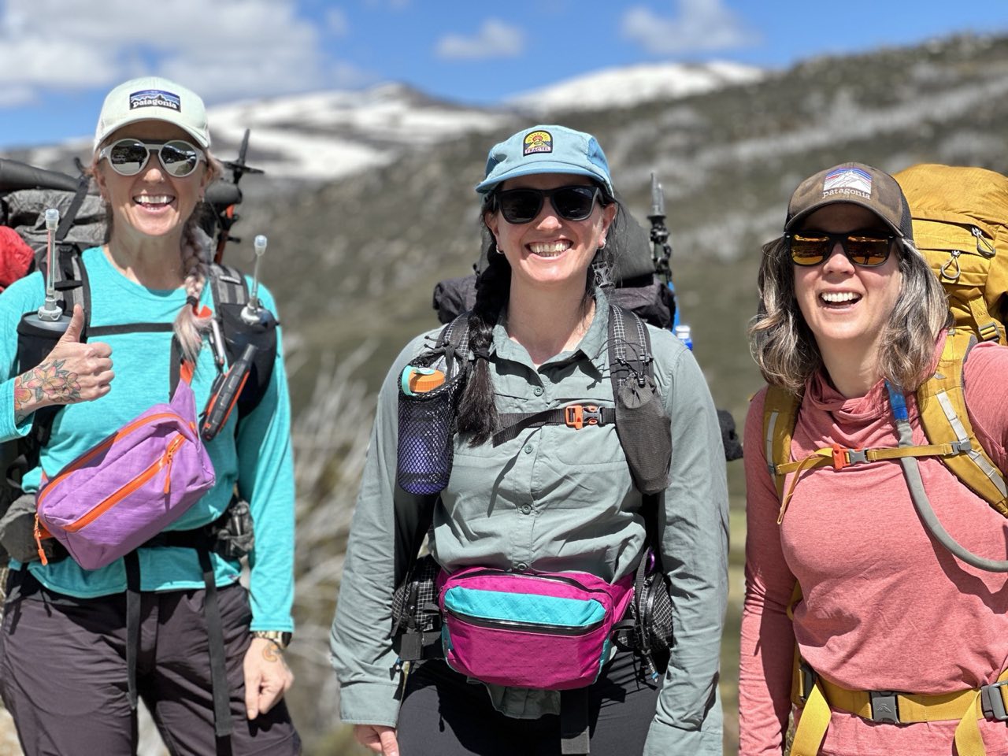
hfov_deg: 25.3
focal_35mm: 77
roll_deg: +1.5
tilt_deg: -1.5
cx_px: 504
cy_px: 378
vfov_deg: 19.1
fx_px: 2242
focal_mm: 9
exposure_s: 1/436
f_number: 2.8
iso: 32
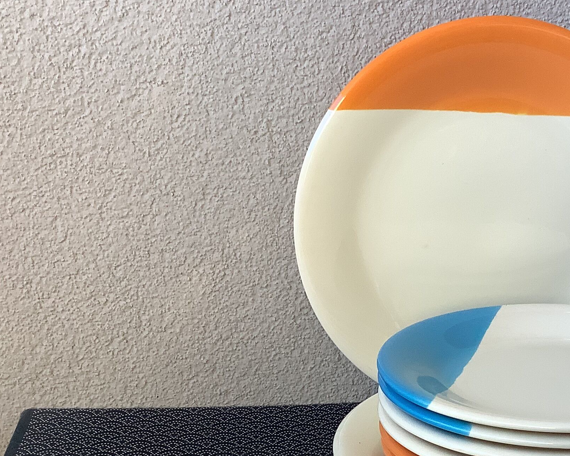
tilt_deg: -19.1
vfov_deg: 24.6
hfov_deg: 30.5
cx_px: 425
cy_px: 369
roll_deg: +0.0
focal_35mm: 61
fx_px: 1029
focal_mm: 3.3
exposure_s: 1/100
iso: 50
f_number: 2.4
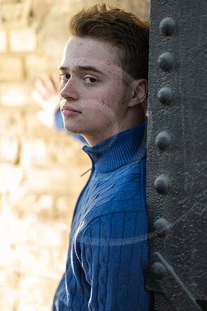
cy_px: 149
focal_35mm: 92
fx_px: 794
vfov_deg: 22.1
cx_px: 101
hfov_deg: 14.9
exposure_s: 1/250
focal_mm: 85
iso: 100
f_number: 1.8
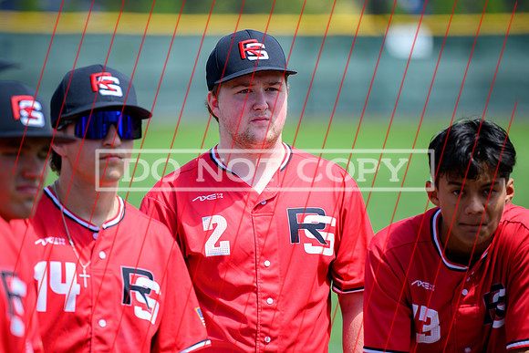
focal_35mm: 256
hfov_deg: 8.0
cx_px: 280
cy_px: 181
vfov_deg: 5.4
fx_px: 3769
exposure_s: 1/400
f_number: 2.8
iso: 64
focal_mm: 200
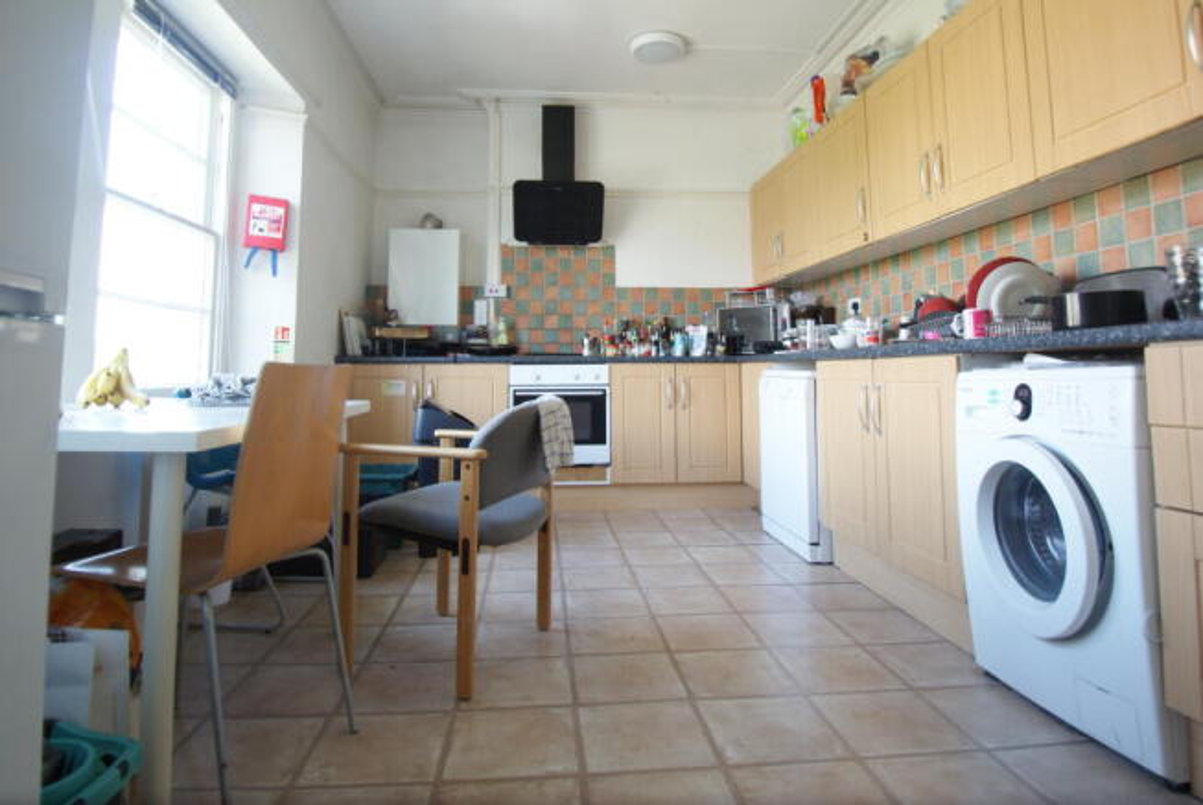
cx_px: 602
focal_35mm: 20
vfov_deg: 63.4
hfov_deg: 85.4
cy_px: 402
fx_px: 652
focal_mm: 13
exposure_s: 1/30
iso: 160
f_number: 4
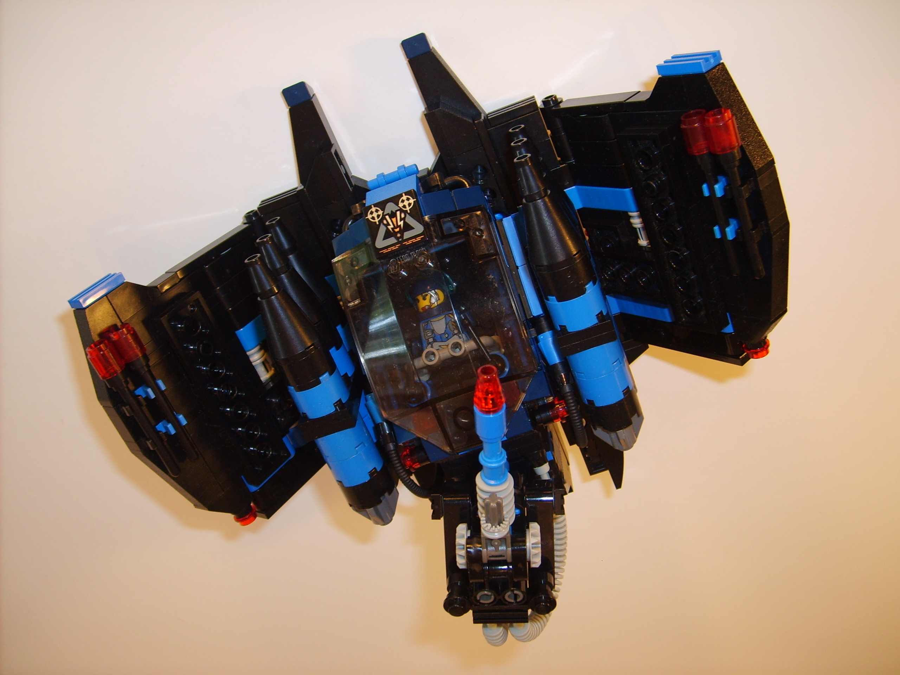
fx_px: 910
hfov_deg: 52.6
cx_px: 450
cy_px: 338
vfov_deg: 40.7
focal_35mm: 35
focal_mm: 5.8
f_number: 2.8
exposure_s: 1/30
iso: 60
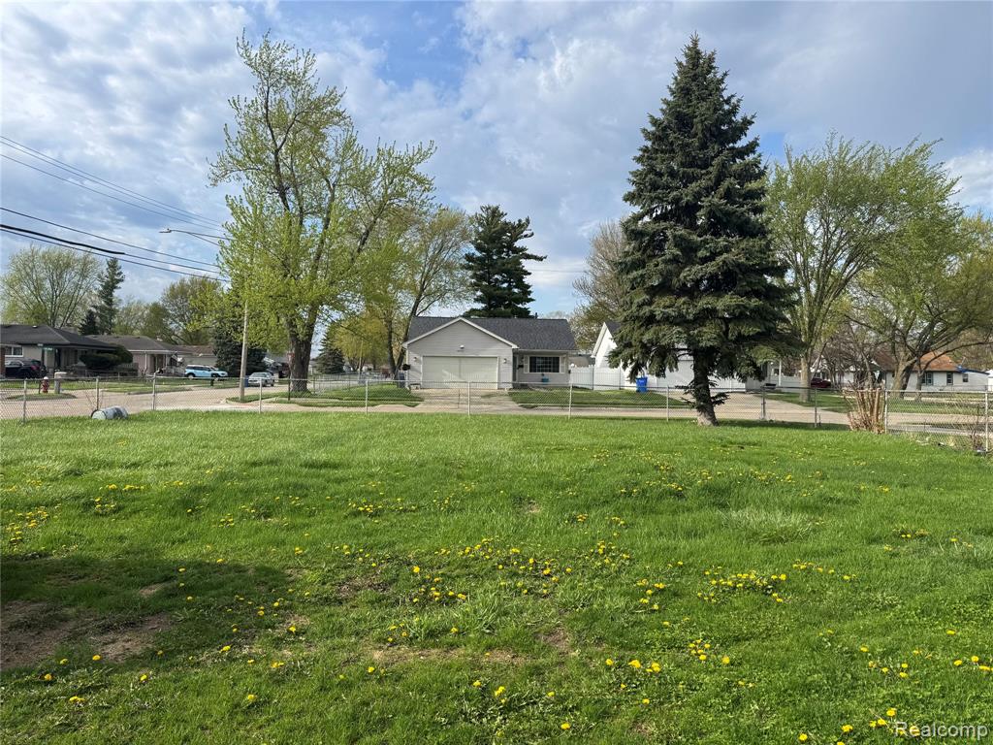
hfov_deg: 71.6
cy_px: 372
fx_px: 688
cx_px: 496
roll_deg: -0.7
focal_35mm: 24
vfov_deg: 56.8
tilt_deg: +1.1
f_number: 1.78
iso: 80
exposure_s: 1/2833
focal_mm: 6.76
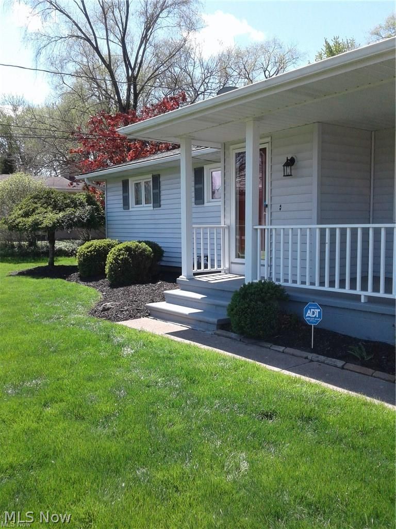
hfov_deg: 42.9
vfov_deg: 55.4
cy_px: 264
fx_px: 503
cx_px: 198
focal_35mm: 33
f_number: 2.2
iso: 50
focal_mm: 3.3
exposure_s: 1/789
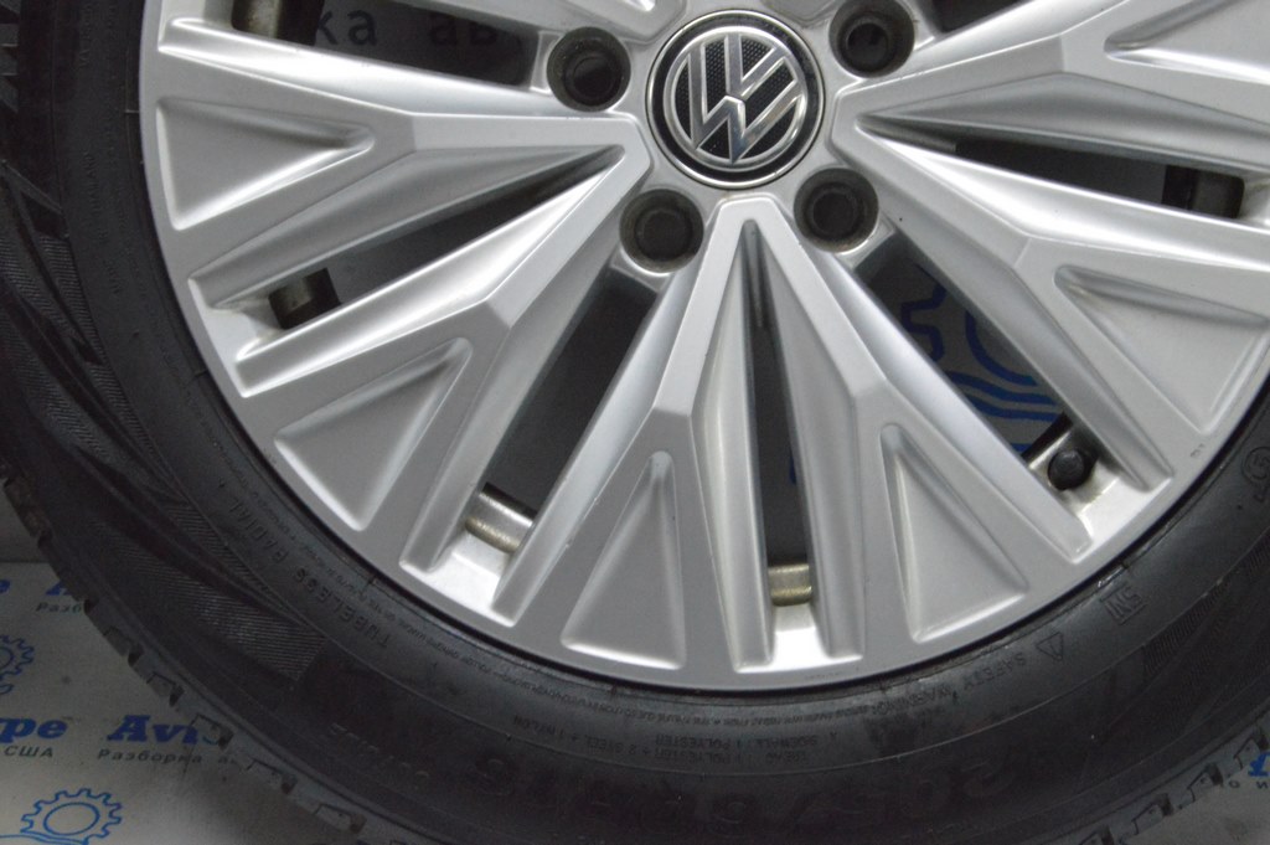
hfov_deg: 35.1
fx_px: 2009
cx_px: 635
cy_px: 422
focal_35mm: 57
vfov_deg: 23.7
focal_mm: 38
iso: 6400
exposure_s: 1/20
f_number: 20
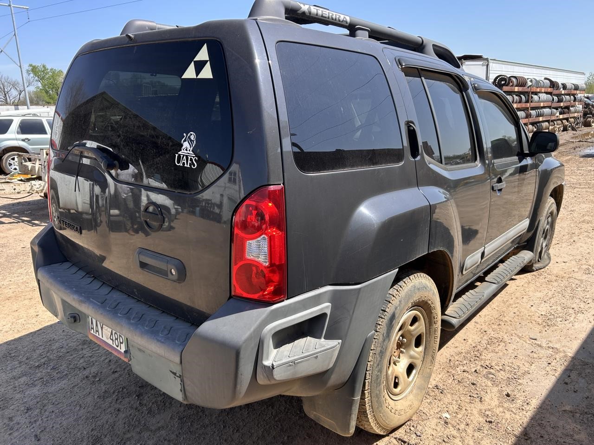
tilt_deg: -15.5
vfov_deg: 53.1
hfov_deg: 67.3
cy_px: 222
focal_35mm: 26
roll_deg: +2.1
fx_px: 446
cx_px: 297
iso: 50
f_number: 1.5
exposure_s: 1/1669
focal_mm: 5.7
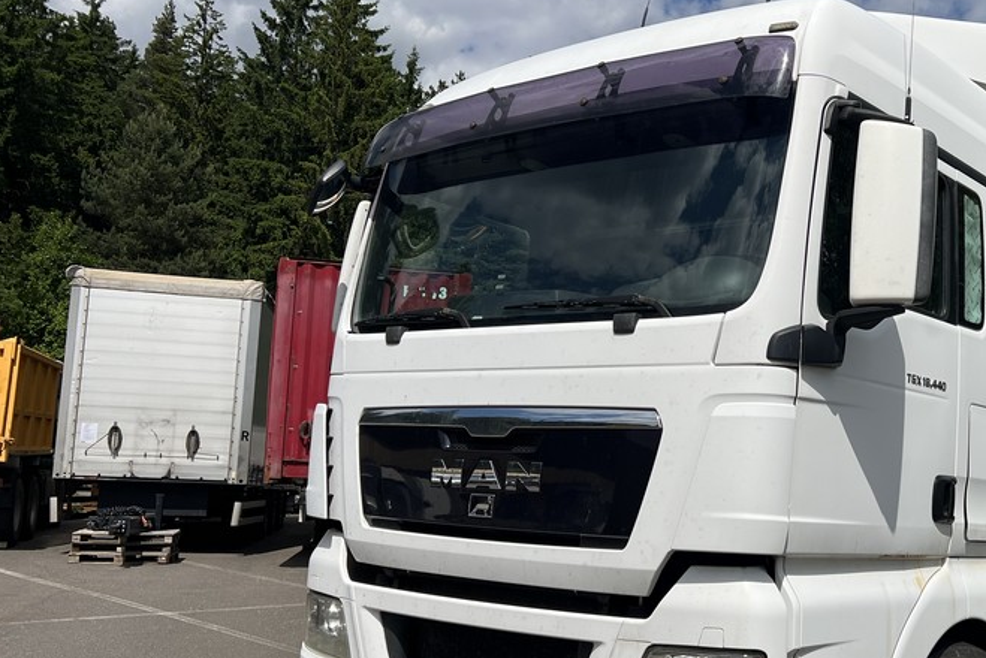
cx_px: 759
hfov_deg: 44.6
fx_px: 1151
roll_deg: -0.5
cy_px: 393
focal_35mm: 42
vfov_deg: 31.8
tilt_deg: +7.1
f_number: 1.5
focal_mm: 5.7
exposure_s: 1/11364
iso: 50
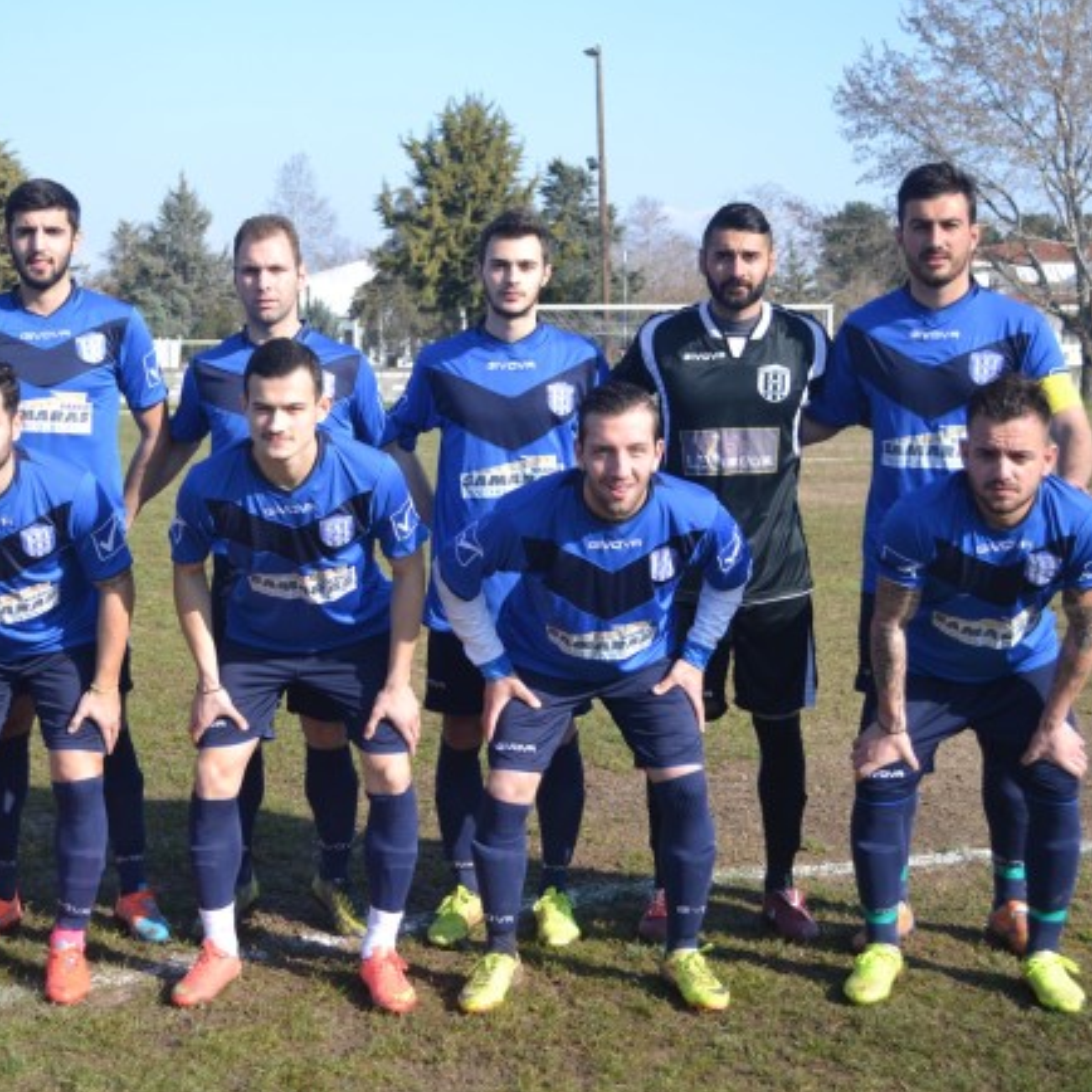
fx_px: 2213
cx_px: 357
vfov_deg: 27.7
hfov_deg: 27.5
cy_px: 545
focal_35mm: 62
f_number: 5
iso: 400
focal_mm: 32
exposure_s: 1/1250
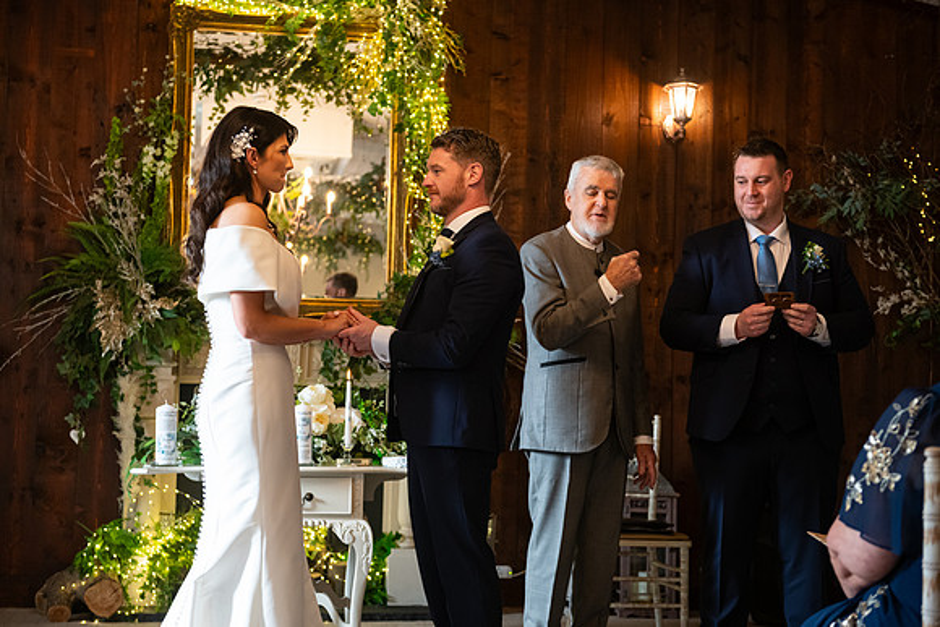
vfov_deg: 24.2
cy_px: 314
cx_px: 470
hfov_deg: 35.6
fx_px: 1462
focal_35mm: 56
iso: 1000
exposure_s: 1/160
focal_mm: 56
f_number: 3.5
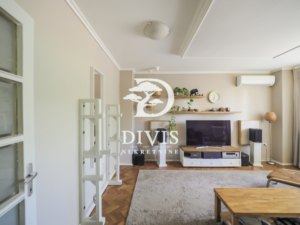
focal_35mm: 14
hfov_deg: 102.1
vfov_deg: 85.7
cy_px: 112
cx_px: 150
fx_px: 121
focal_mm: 7
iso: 200
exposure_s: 1/5
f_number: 2.8
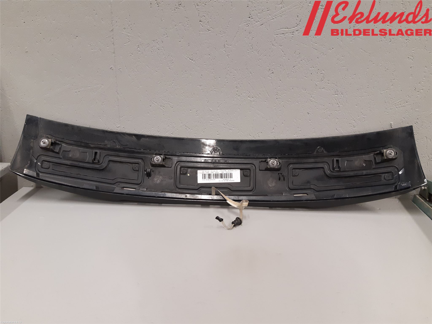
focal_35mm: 26
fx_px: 324
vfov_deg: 53.1
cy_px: 162
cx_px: 216
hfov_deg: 67.3
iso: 160
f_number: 1.7
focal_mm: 3.93
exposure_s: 1/50
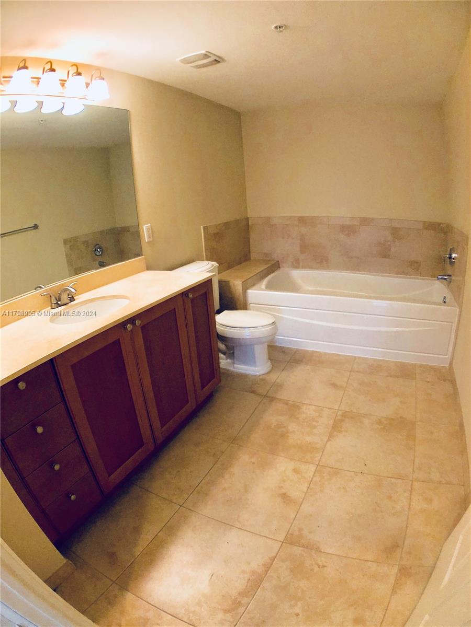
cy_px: 314
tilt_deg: -18.9
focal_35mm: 28
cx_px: 236
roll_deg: +4.5
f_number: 1.8
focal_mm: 4
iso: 25
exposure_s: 1/40
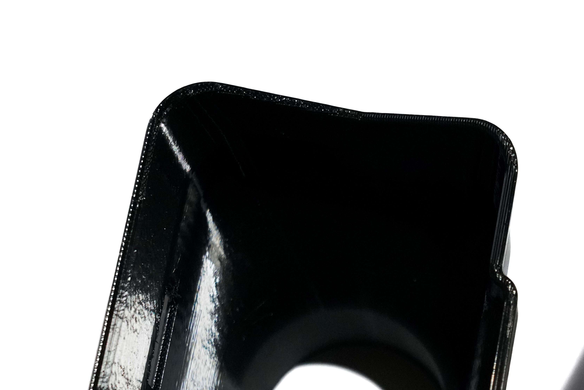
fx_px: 1931
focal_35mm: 119
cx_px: 546
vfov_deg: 11.4
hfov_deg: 16.9
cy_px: 375
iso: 4000
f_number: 7.1
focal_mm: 50
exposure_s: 1/200
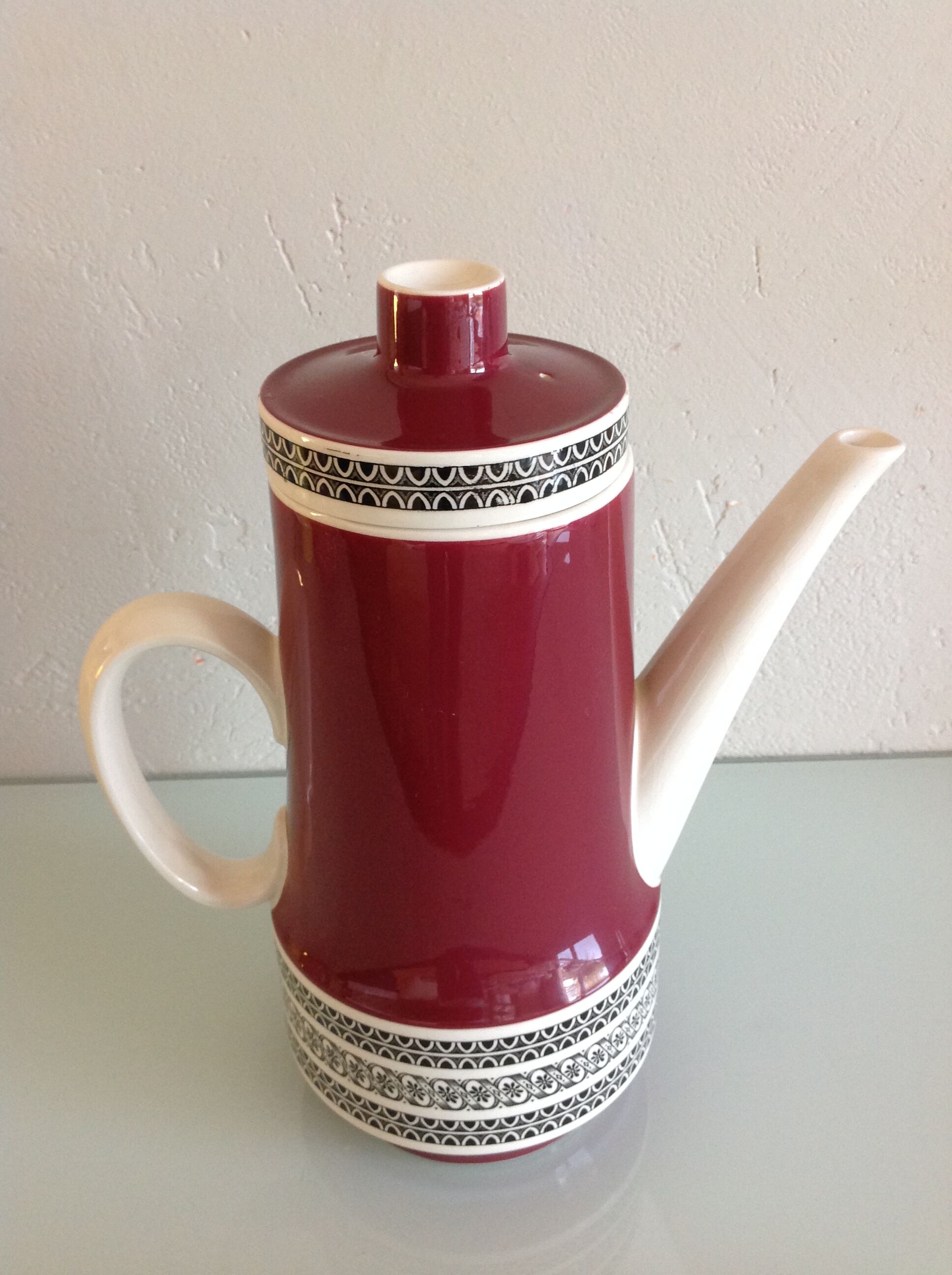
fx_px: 1287
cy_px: 638
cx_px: 476
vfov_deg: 52.7
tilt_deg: -30.2
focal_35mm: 35
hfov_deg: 40.6
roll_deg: +3.2
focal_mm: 4.28
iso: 125
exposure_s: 1/15
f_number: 2.4
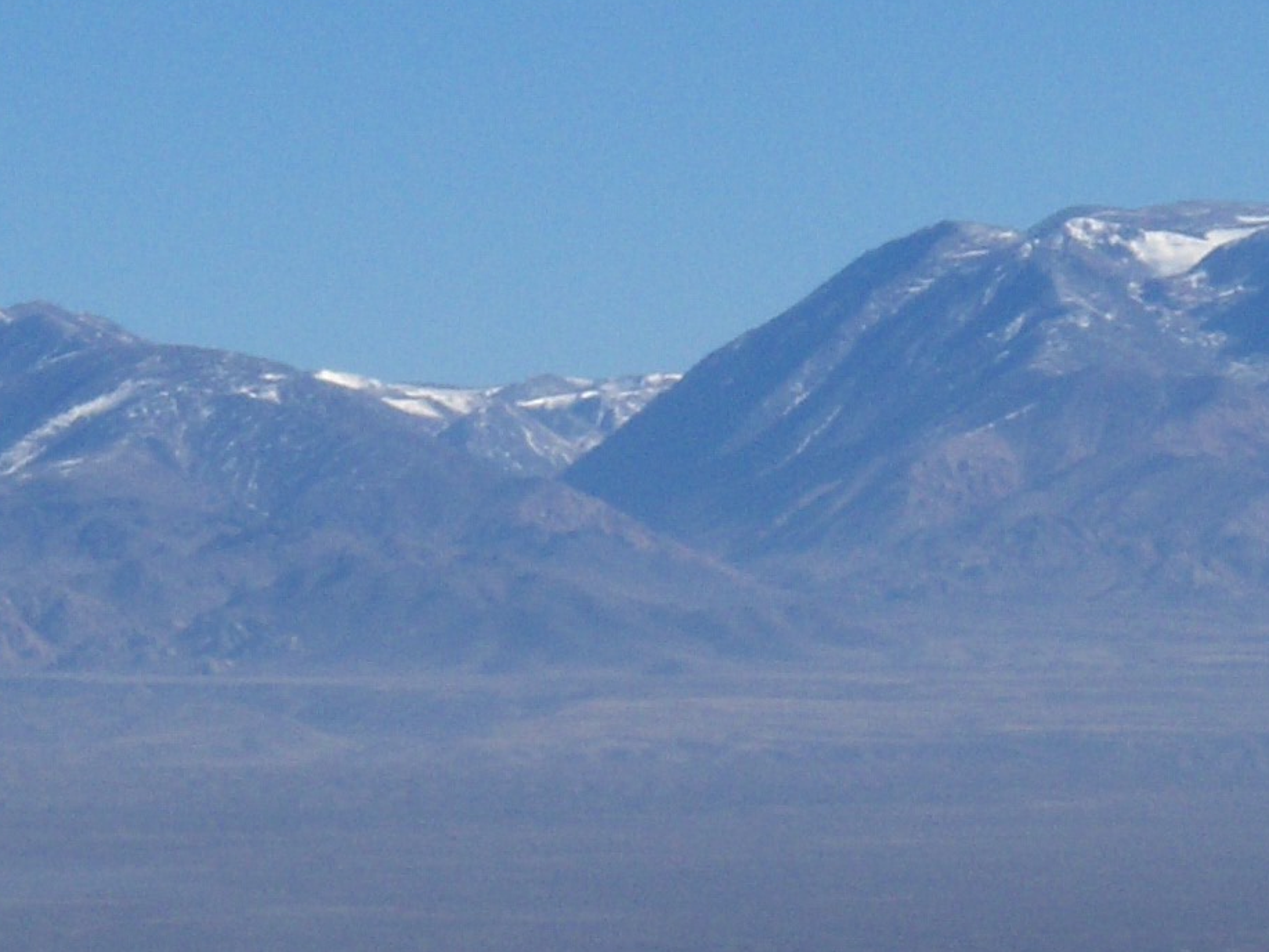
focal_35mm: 379
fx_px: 13898
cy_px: 825
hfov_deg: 5.2
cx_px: 688
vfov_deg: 3.9
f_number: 9.19
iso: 100
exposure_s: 1/193
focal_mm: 19.6
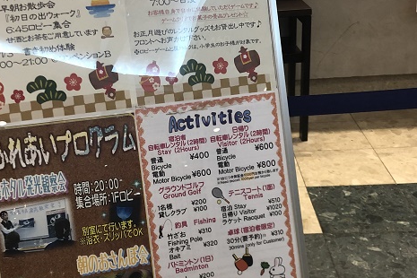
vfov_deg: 26.5
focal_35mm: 51
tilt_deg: -23.8
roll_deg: +3.9
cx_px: 170
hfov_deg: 38.7
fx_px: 591
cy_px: 153
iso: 50
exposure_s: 1/15
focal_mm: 4
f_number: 1.8
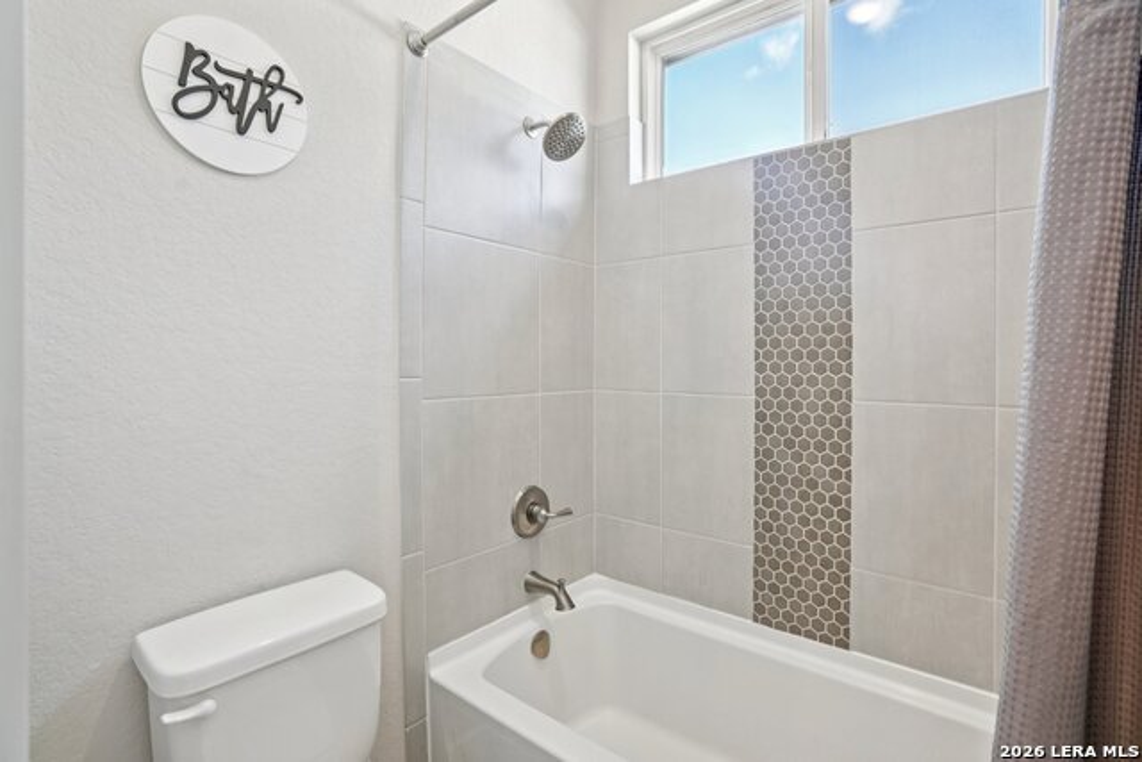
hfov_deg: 96.7
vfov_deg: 73.8
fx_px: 508
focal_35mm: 16
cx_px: 571
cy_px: 381
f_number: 8
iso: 400
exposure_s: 1/30
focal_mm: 16
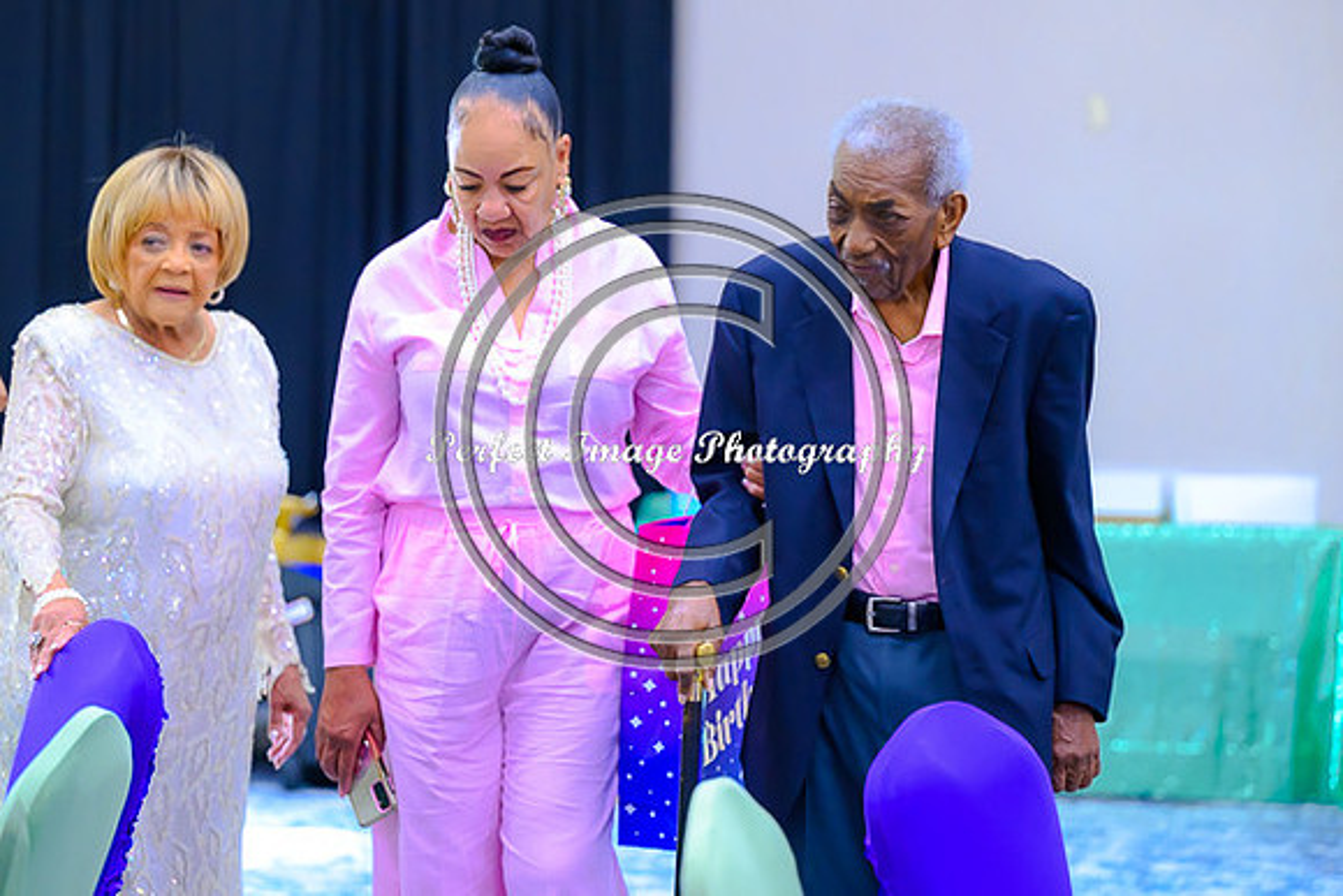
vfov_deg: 12.2
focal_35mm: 112
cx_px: 623
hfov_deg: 18.2
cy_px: 403
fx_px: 4188
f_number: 2.8
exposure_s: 1/125
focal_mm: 102
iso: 3600
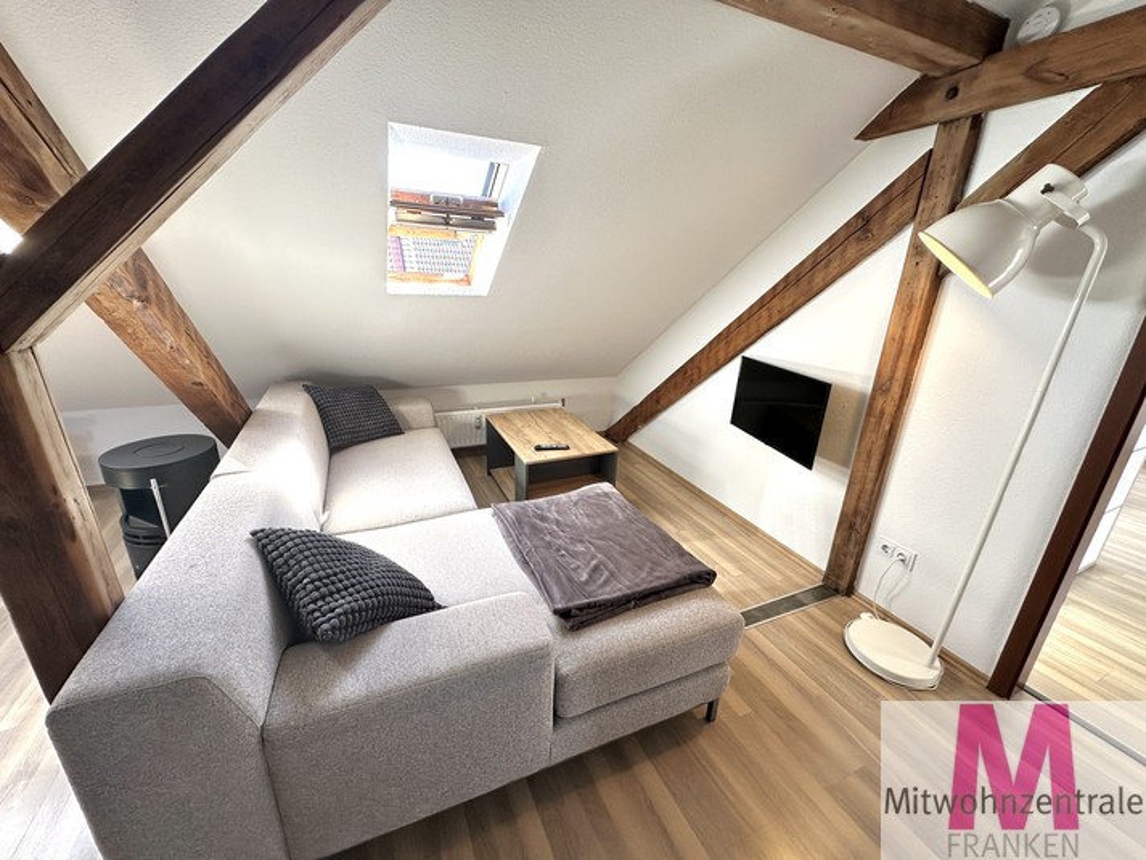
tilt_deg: -18.2
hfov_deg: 102.1
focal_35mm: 14
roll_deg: -2.1
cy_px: 430
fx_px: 464
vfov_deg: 85.7
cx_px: 573
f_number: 2.2
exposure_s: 1/99
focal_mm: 2.22
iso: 125
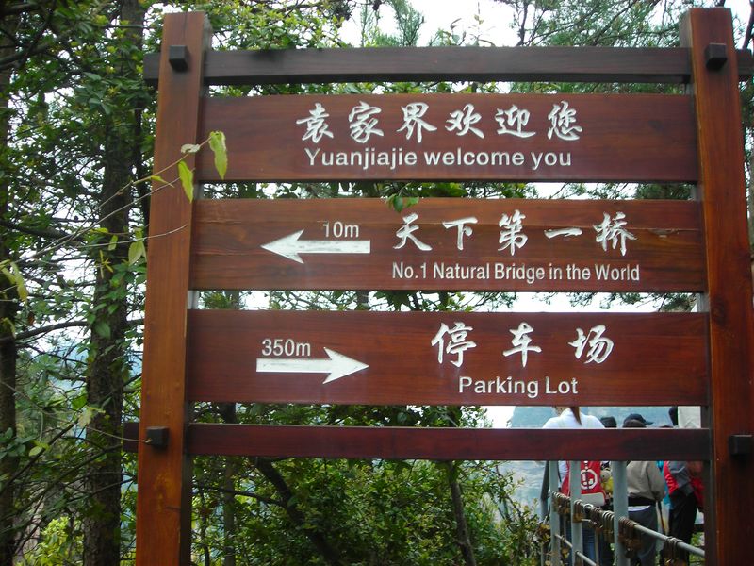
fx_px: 828
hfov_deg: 49.0
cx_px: 377
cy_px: 283
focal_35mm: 38
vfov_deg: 37.7
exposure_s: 1/37.5
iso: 50
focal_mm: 6.3
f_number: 3.2
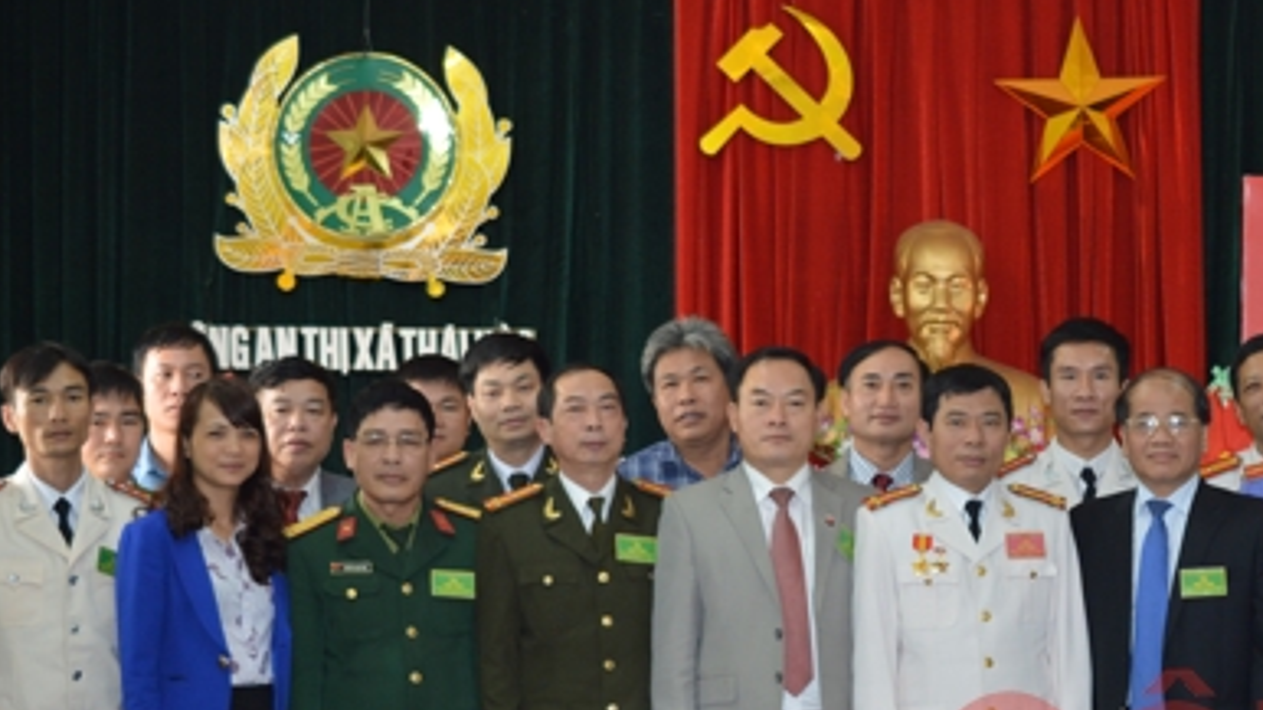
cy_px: 434
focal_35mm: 104
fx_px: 3482
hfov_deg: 20.4
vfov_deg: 11.6
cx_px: 991
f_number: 2.8
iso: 400
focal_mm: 40
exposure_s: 1/100
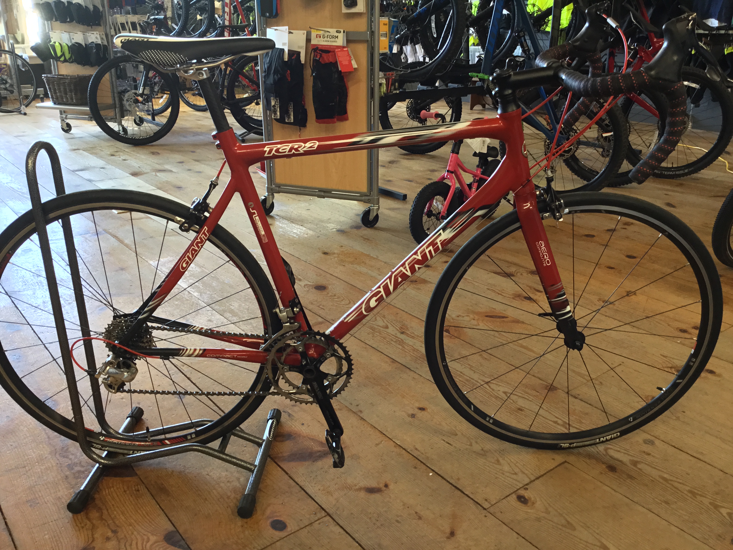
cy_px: 275
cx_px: 366
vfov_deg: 45.4
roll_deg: +0.2
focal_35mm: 31
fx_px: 656
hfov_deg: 58.4
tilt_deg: -21.4
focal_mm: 3.3
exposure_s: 1/30
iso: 100
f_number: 2.4
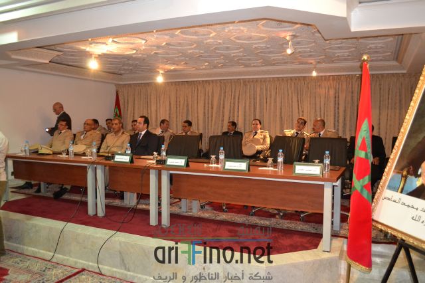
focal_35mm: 30
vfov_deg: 43.6
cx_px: 212
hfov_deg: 62.0
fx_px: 354
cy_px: 142
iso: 2800
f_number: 3.8
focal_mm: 20
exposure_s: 1/60
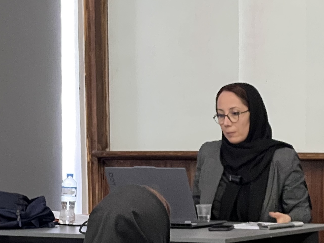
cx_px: 61
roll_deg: +1.0
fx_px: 2256
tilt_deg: -6.2
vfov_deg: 6.1
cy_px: 339
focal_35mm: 241
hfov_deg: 8.2
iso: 200
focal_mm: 9
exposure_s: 1/50
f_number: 2.8
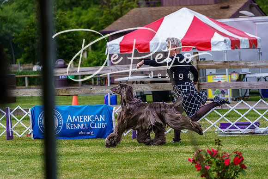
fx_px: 1229
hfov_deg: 12.4
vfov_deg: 8.3
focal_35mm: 165
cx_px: 134
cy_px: 90
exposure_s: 1/500
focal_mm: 165
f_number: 4
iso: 200
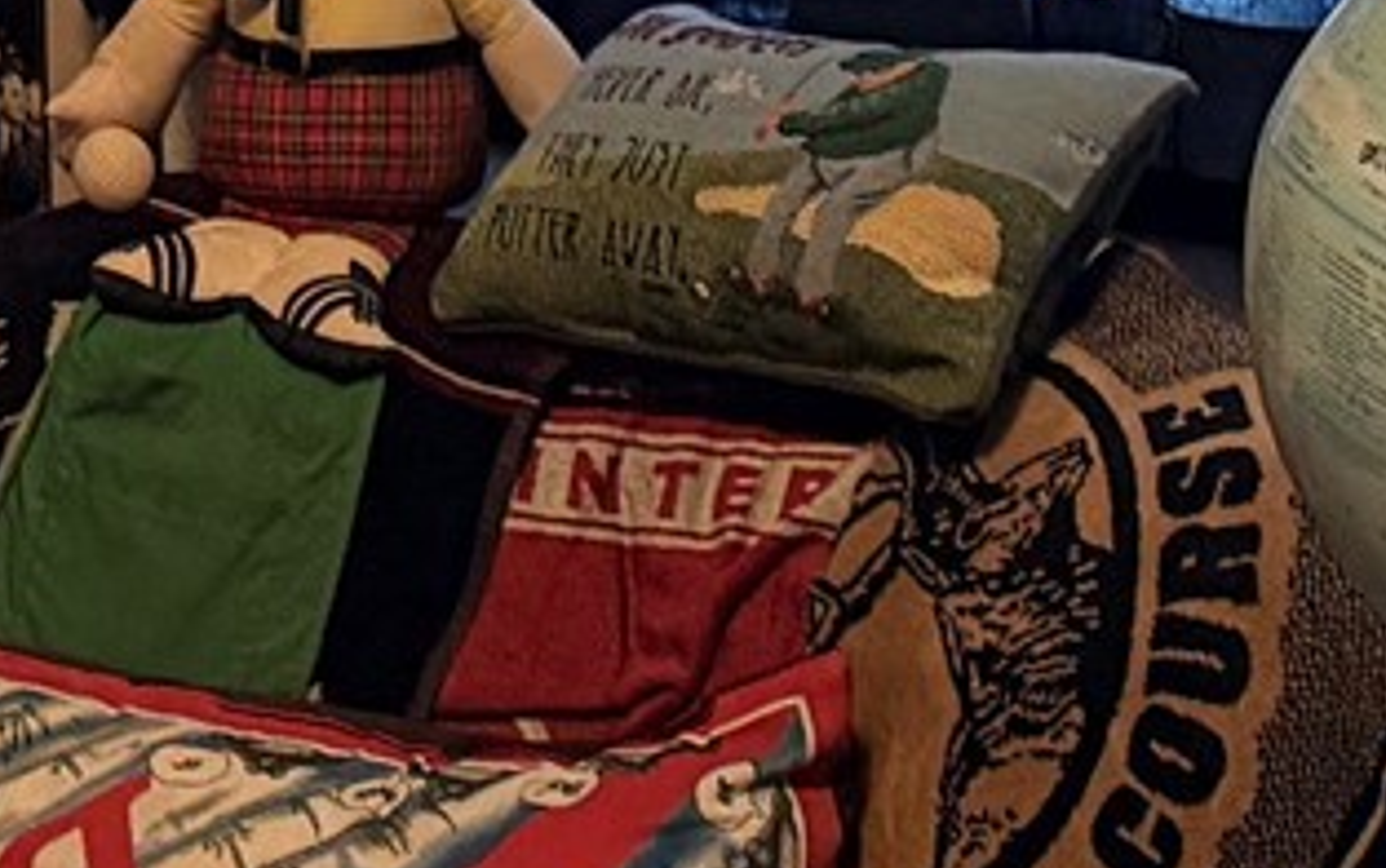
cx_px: -651
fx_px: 5896
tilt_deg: +0.3
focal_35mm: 156
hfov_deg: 12.8
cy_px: -1054
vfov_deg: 7.9
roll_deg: +0.7
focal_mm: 6.76
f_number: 1.78
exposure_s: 1/60
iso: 800
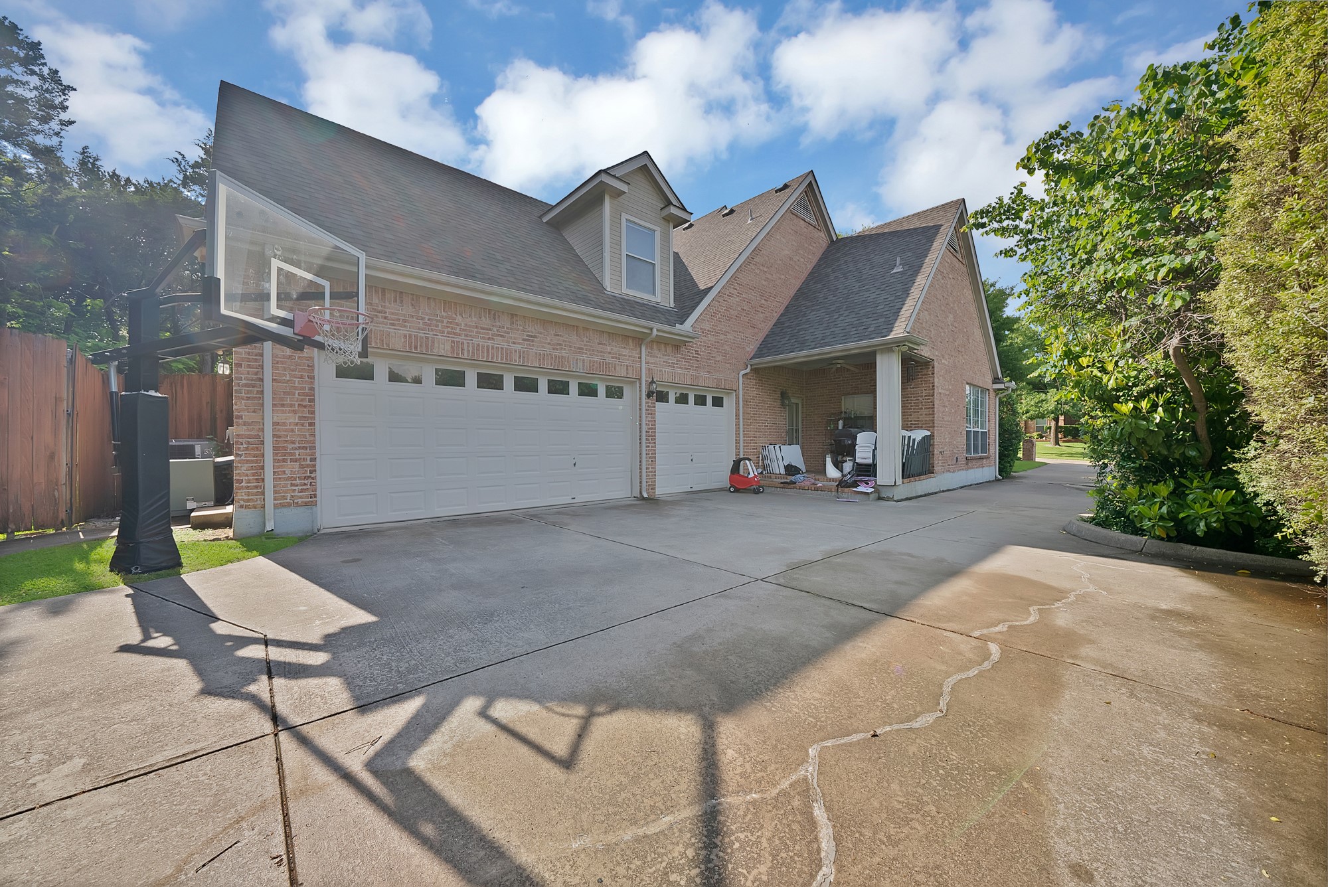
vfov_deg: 90.1
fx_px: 443
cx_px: 664
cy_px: 444
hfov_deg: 112.6
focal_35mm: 12
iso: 640
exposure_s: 1/160
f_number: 9
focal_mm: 12
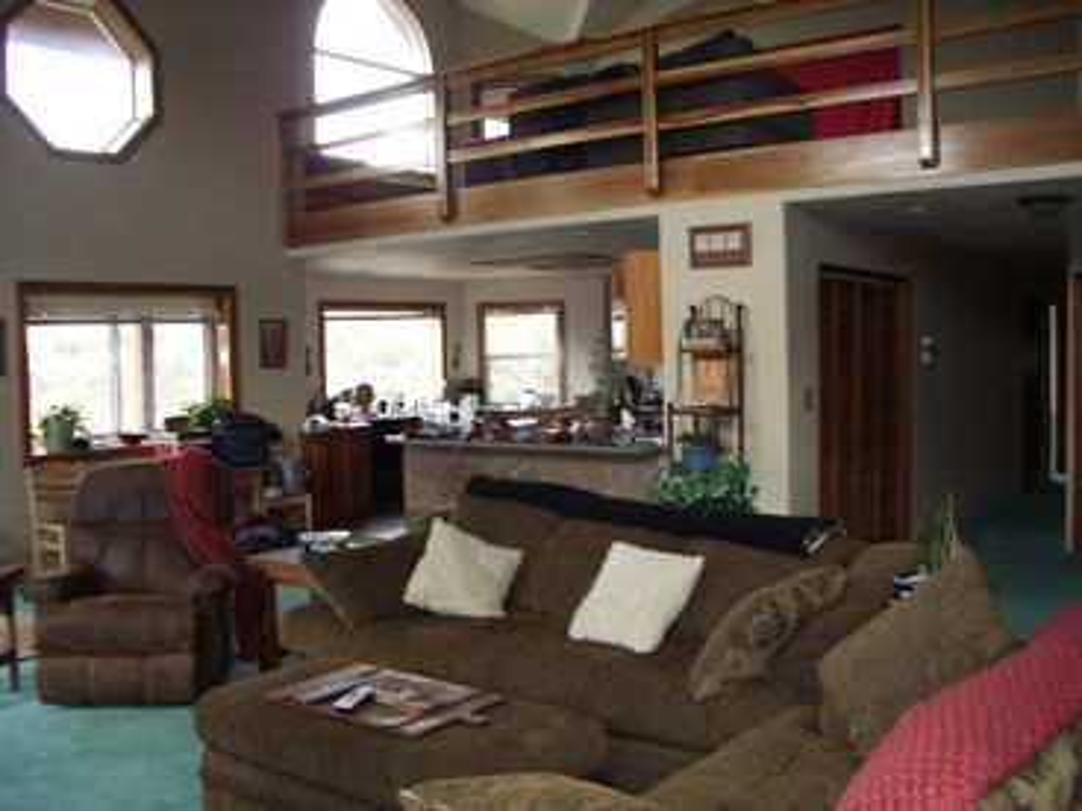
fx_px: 1094
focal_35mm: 35
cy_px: 406
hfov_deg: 52.6
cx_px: 541
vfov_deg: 40.7
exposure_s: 1/60
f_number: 2.6
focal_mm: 5.8
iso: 200
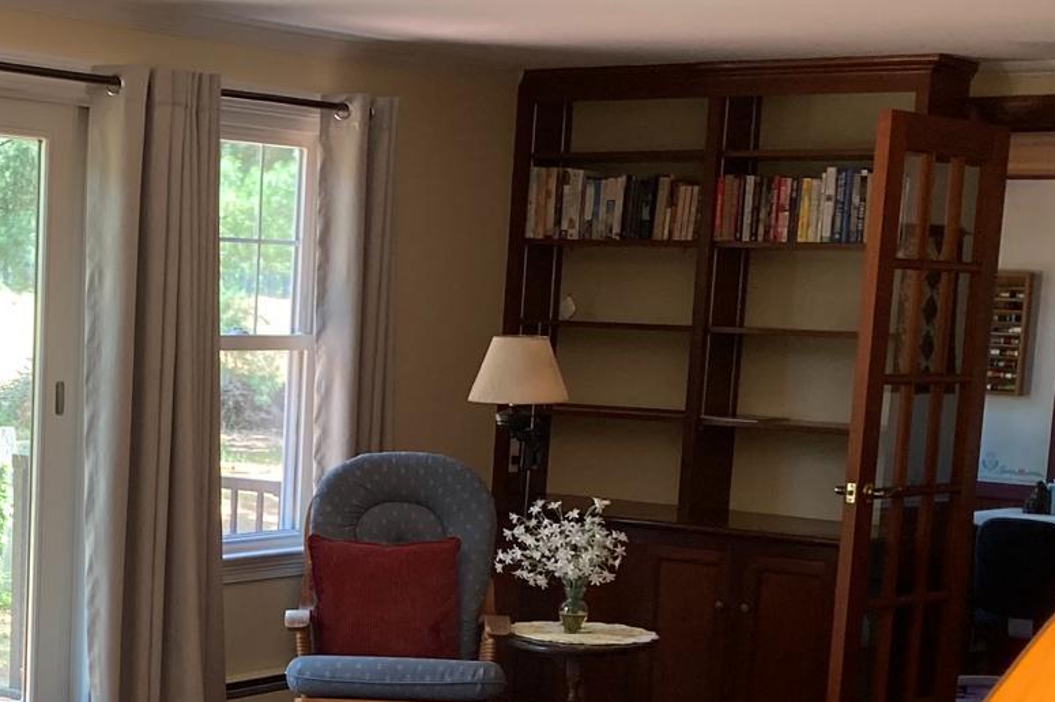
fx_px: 2255
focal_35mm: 77
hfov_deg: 25.7
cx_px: 148
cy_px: 652
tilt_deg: -9.5
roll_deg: -2.6
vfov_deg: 17.4
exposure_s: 1/60
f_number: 1.8
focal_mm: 3.99
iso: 100
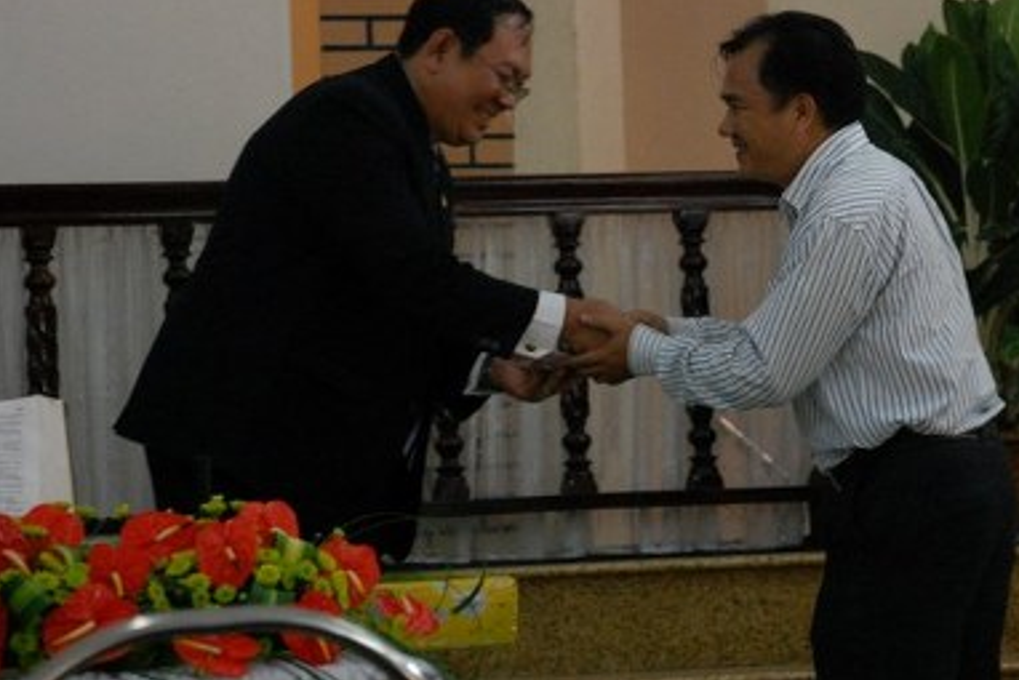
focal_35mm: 157
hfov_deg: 13.1
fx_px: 4445
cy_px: 241
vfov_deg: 8.7
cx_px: 603
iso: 1600
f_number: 5.6
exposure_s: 1/60
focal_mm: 80
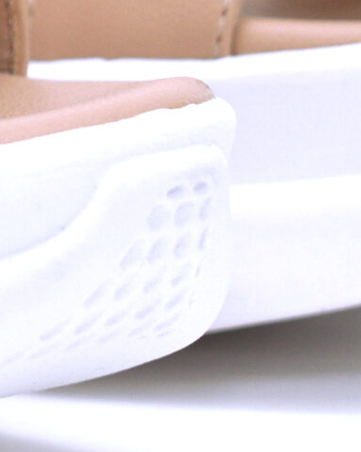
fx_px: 5501
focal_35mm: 411
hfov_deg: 3.7
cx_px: -562
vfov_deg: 4.7
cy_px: -255
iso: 250
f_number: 5.6
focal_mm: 55
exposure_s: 1/60
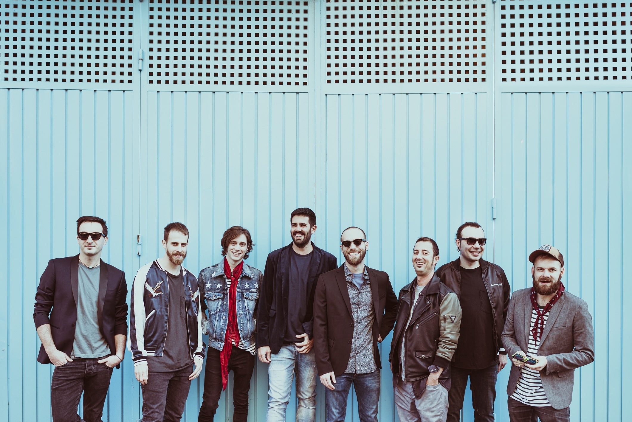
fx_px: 615
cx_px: 316
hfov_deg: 54.4
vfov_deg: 37.9
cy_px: 211
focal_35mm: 35
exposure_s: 1/200
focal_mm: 35
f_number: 2.8
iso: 100
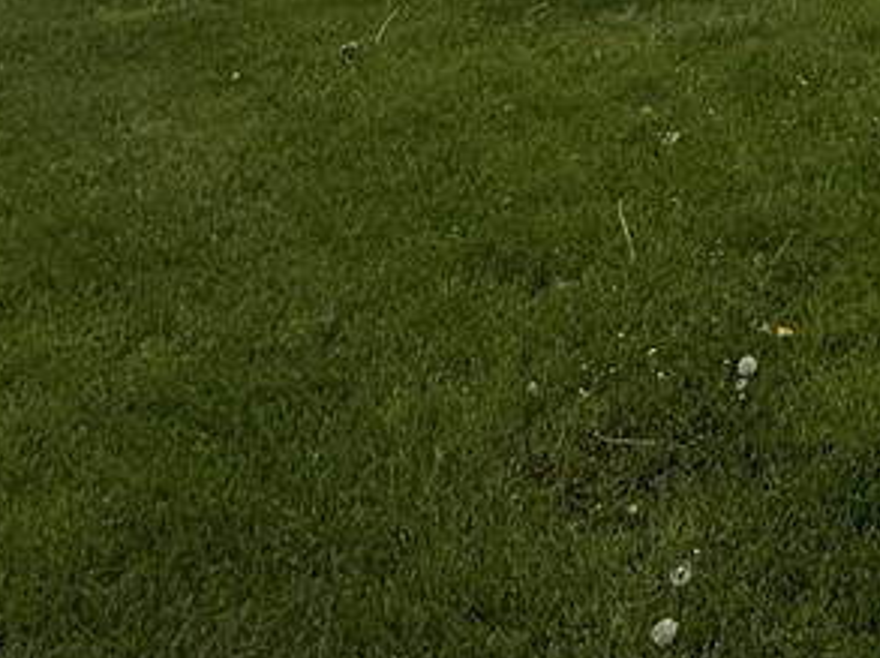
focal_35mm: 49
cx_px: 1060
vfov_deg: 21.3
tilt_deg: +7.0
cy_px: -484
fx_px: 1244
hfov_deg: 32.2
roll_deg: +1.0
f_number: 2.2
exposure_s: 1/1901
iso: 50
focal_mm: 2.22
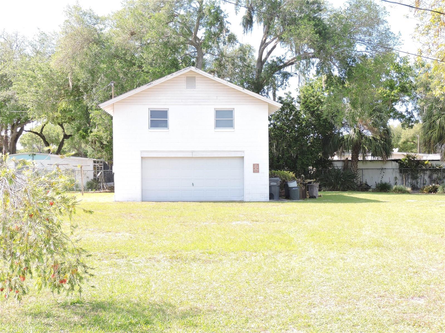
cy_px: 166
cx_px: 222
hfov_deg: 38.2
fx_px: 643
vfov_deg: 29.1
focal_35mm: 50
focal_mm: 8.9
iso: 160
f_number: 3.6
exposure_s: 1/320
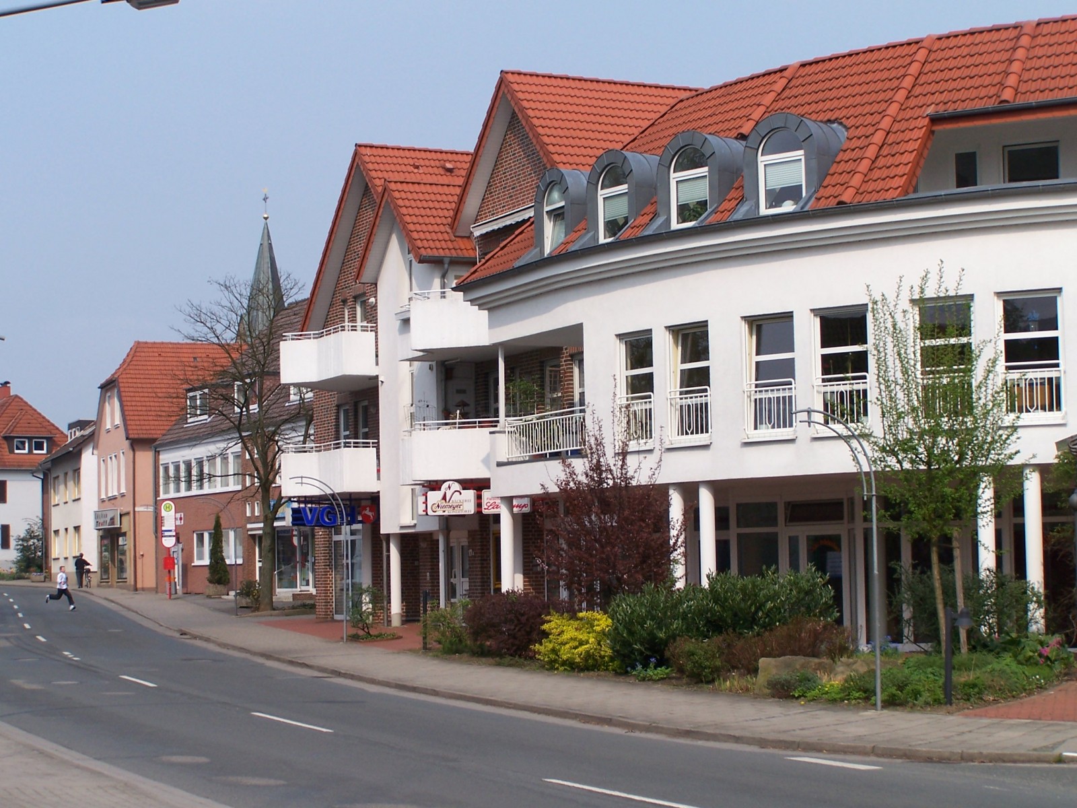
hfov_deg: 28.2
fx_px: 2147
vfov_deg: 21.3
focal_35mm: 69
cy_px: 404
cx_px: 538
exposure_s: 1/640
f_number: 4.5
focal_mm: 11.5
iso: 80
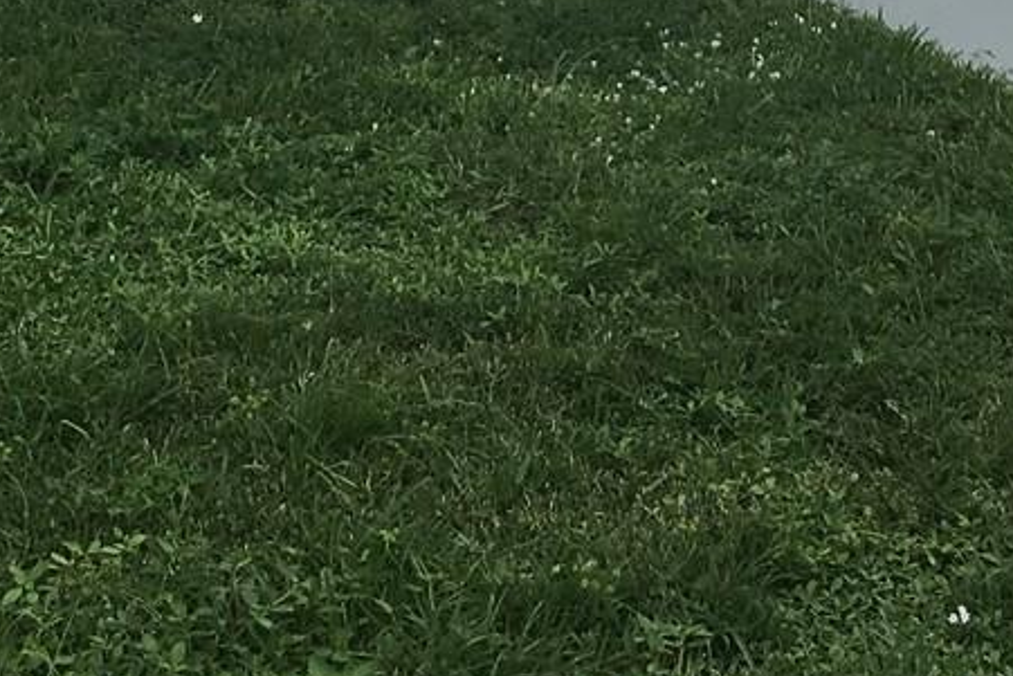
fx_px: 3012
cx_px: 647
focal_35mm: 107
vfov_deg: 11.7
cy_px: -604
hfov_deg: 19.1
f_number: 2.2
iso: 25
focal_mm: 4.15
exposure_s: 1/1054
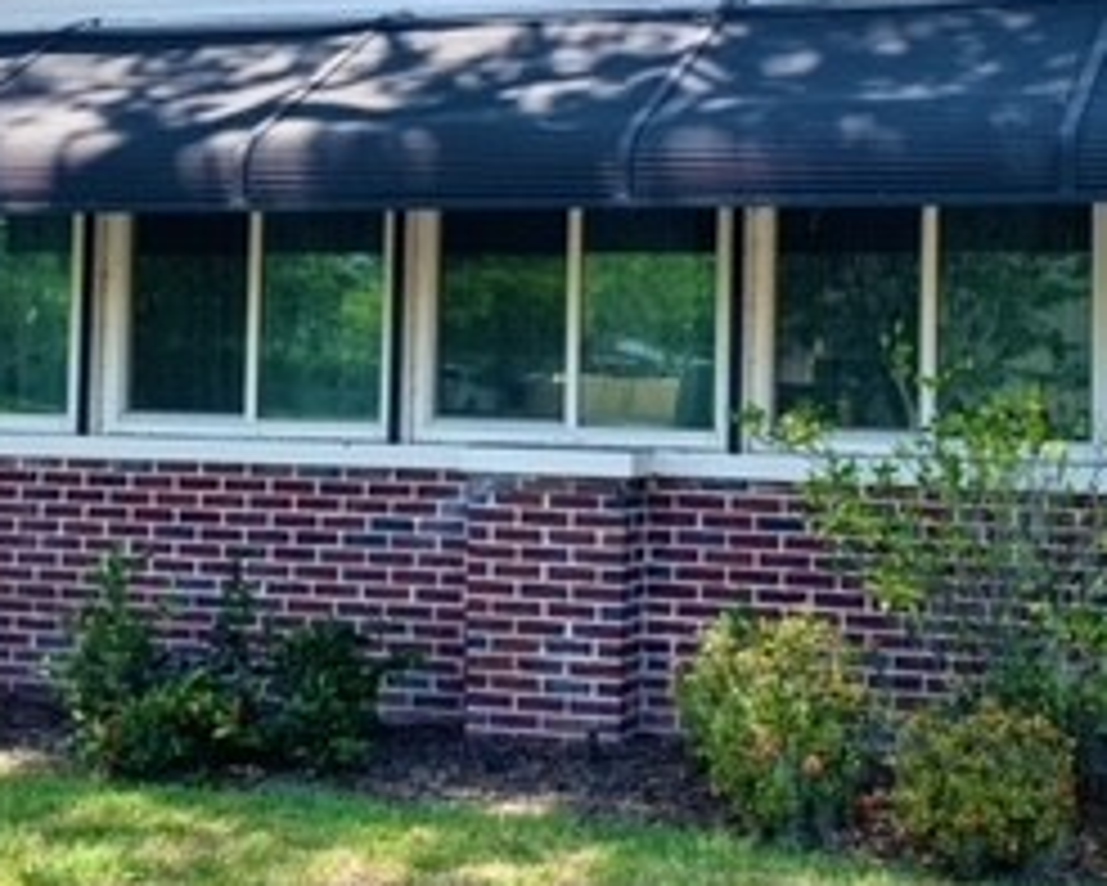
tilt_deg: +2.8
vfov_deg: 23.1
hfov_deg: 28.6
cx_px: 698
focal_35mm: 66
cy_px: 292
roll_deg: -0.7
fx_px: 2163
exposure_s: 1/651
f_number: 1.8
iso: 25
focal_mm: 4.25
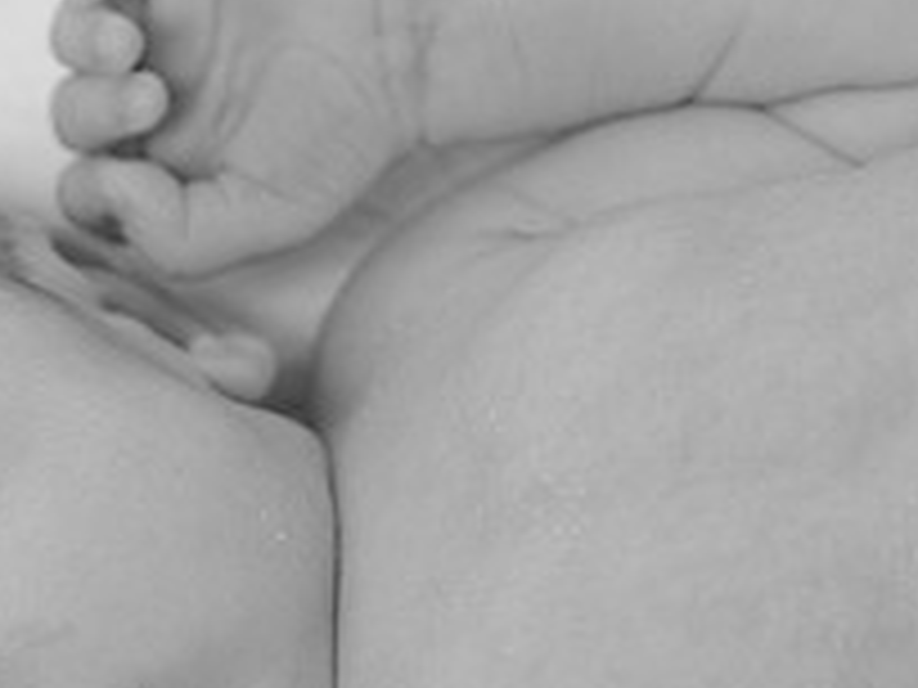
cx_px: 34
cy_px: 752
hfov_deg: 11.6
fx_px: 4482
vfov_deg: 8.7
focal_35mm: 169
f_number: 4
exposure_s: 1/160
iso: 800
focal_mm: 36.5
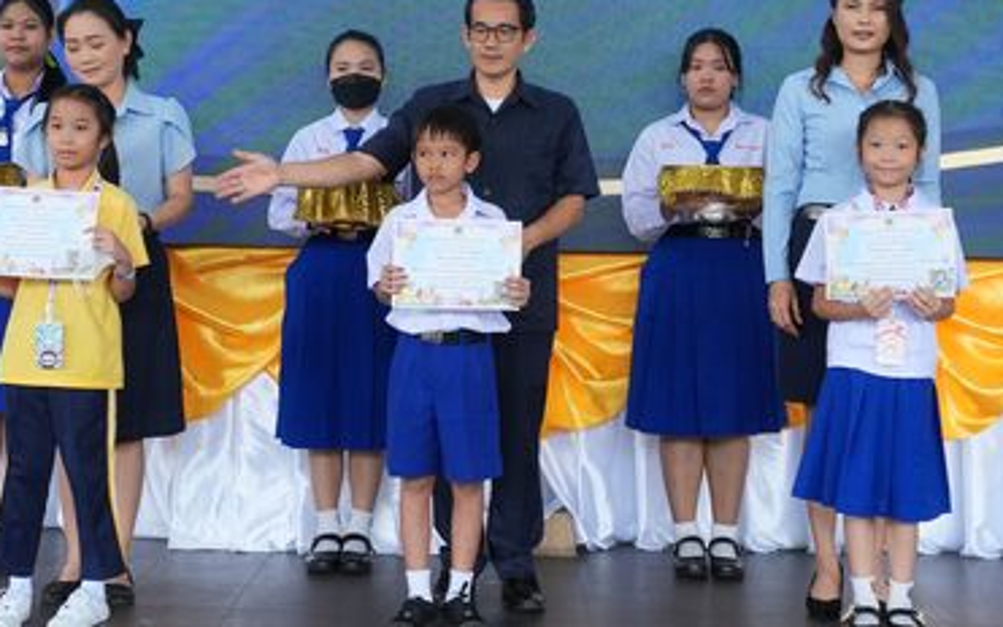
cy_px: 130
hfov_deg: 33.0
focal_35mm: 62
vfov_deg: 20.8
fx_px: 1690
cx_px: 449
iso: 500
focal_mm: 25
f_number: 5.6
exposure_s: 1/40
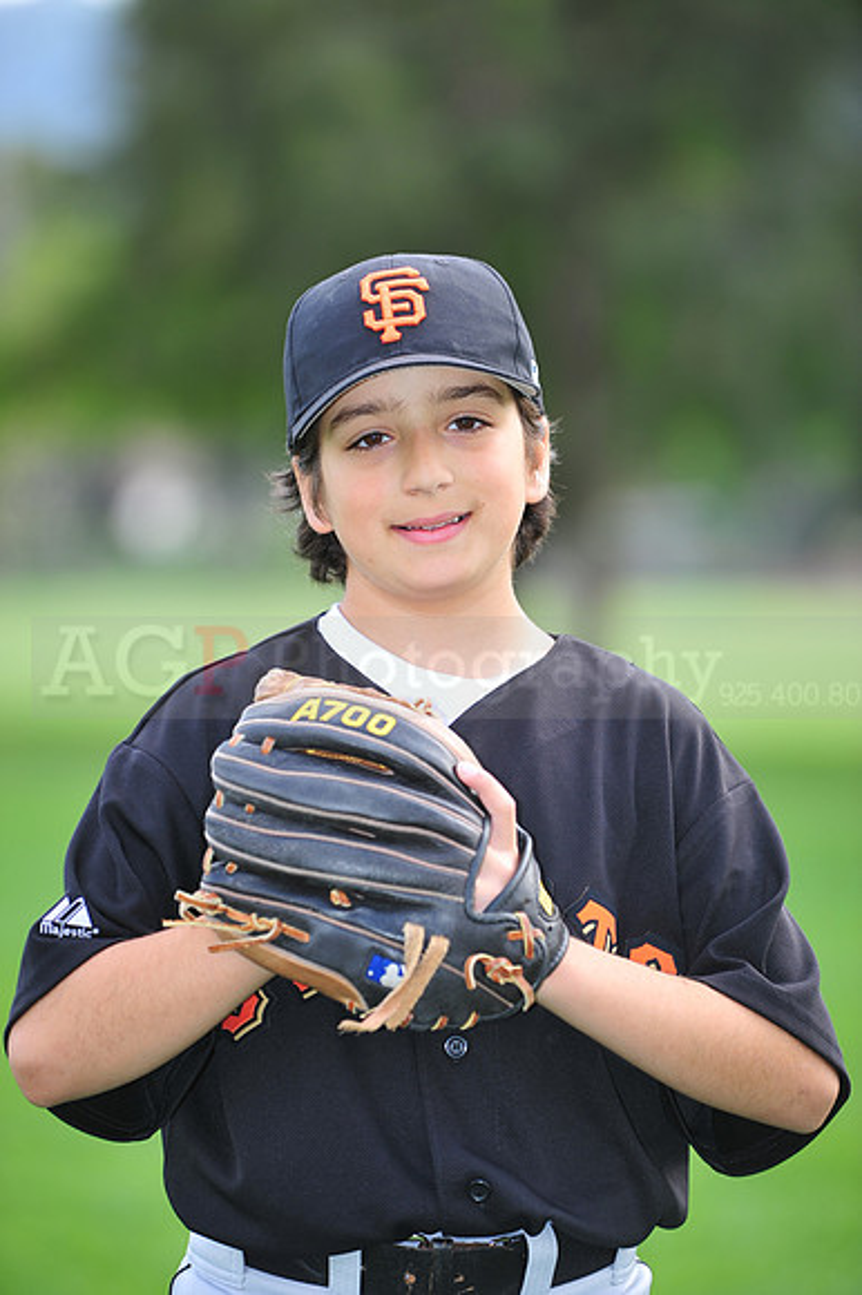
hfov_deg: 6.9
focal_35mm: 200
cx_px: 431
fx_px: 7191
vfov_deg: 10.3
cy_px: 648
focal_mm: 200
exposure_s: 1/250
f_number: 4.5
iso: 200
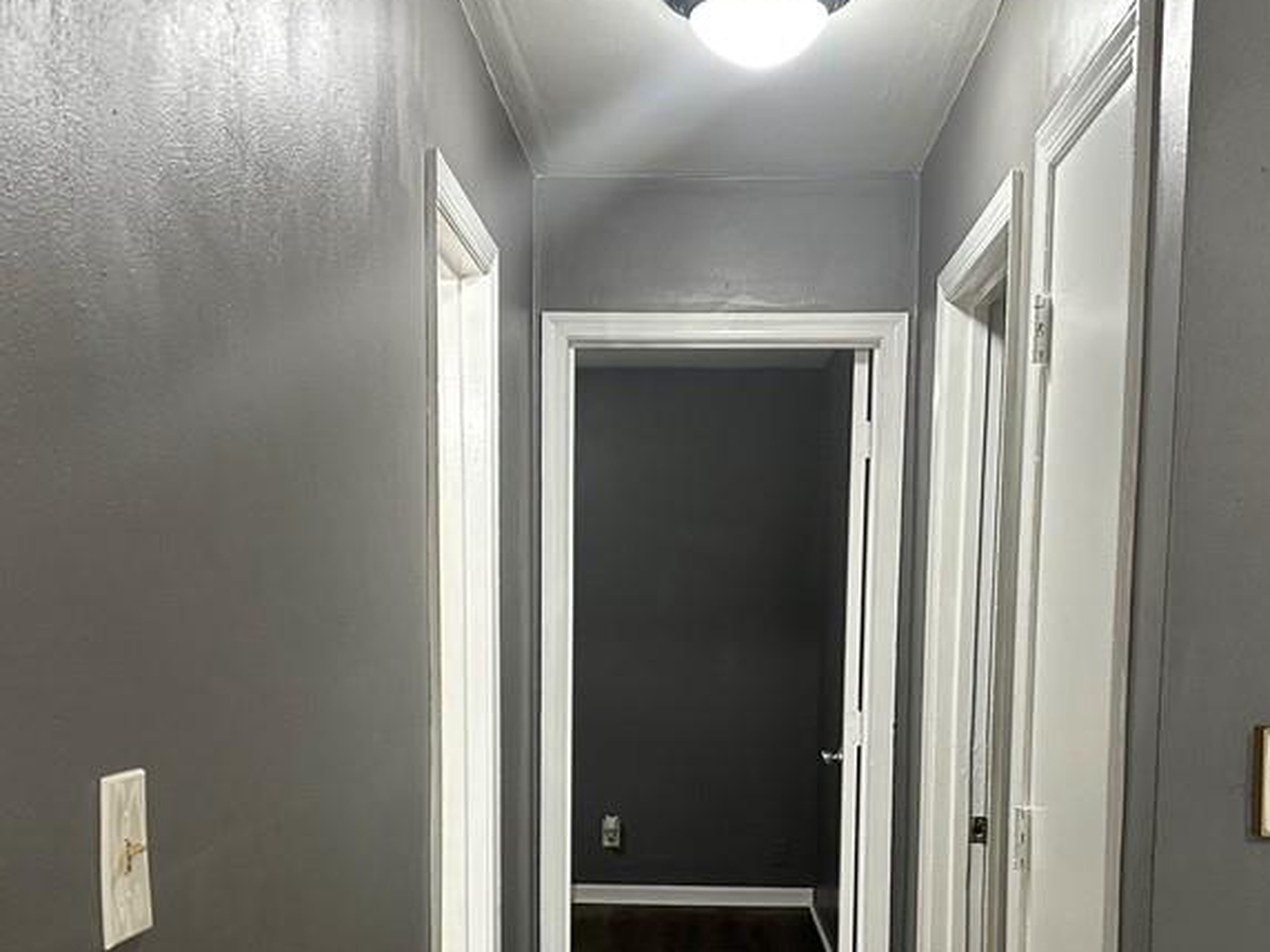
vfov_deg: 32.8
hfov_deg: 43.9
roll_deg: +0.2
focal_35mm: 43
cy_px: 748
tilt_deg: -6.1
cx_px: 639
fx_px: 1578
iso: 320
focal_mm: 6.86
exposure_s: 1/60
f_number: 1.78
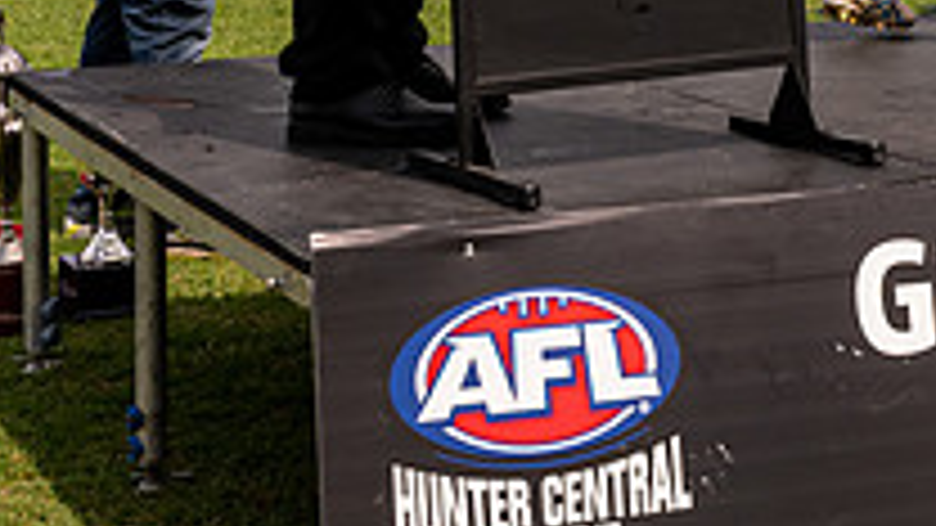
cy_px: -308
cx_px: 922
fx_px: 3053
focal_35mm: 123
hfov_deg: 17.1
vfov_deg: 9.5
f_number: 8
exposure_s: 1/800
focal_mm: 28
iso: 200
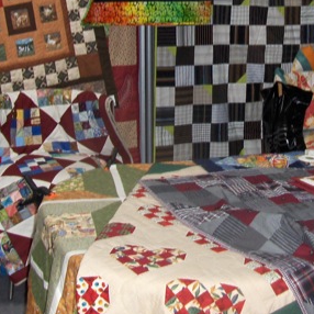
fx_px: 975
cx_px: 228
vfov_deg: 18.0
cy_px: 23
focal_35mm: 95
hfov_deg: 18.2
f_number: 3.5
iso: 100
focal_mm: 6.5
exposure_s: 1/60
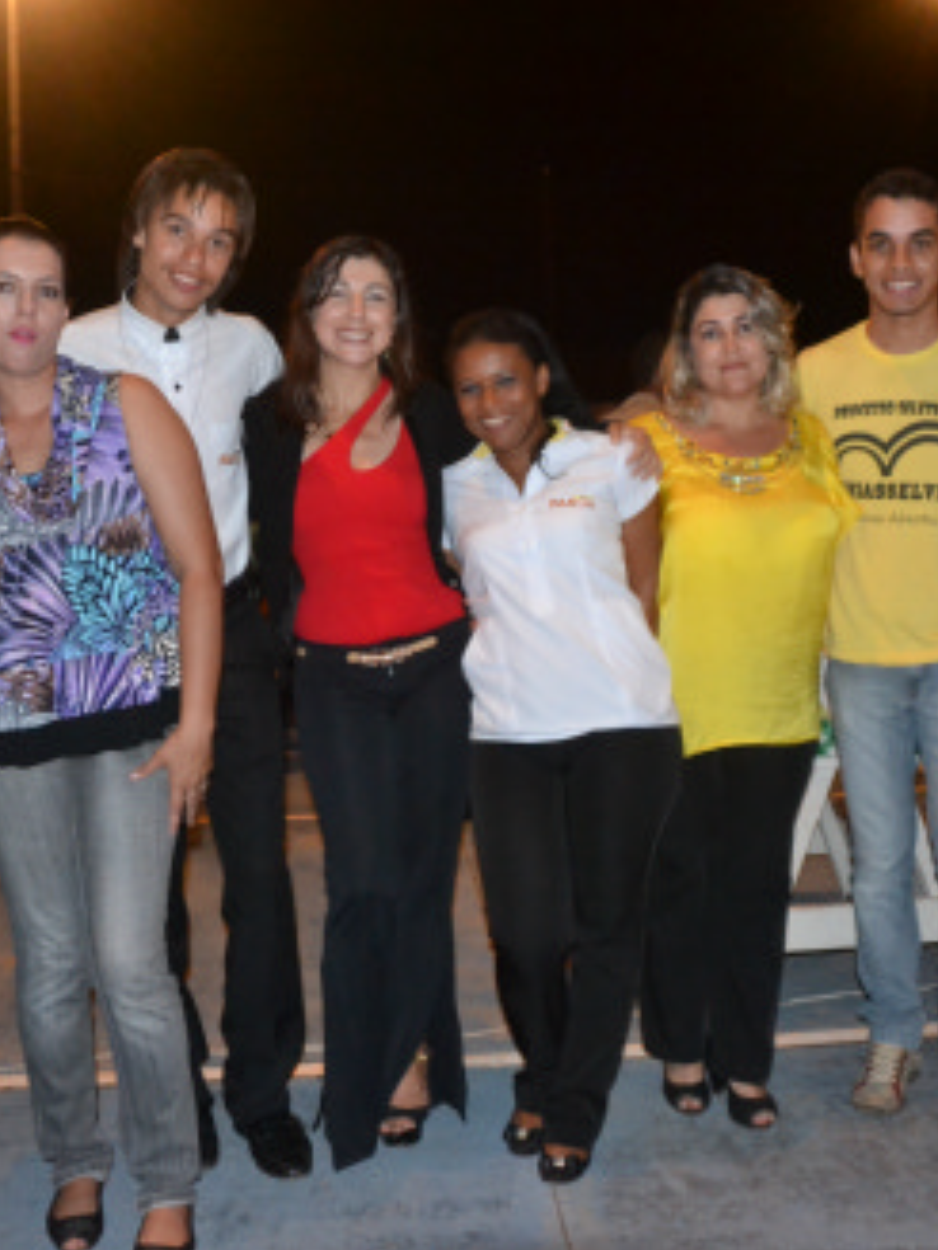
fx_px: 1590
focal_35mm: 44
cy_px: 627
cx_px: 557
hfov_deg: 32.8
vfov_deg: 42.9
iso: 3200
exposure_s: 1/60
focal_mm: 20
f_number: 3.5
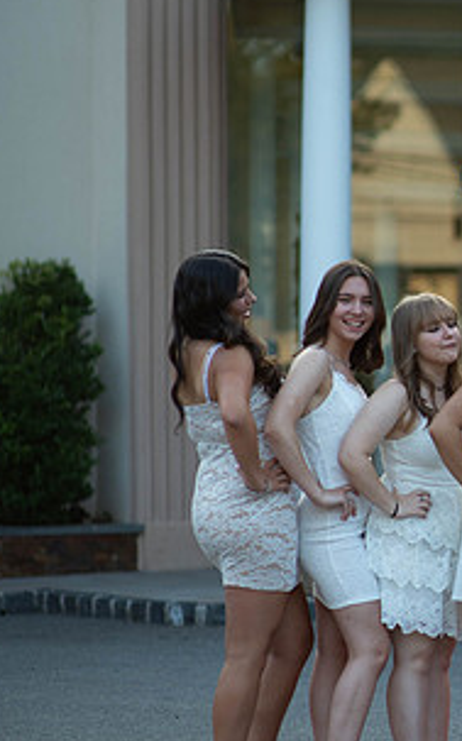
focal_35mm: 166
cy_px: 416
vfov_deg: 12.6
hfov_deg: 7.8
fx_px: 3349
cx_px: 633
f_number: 2
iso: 250
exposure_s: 1/1000
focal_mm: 85
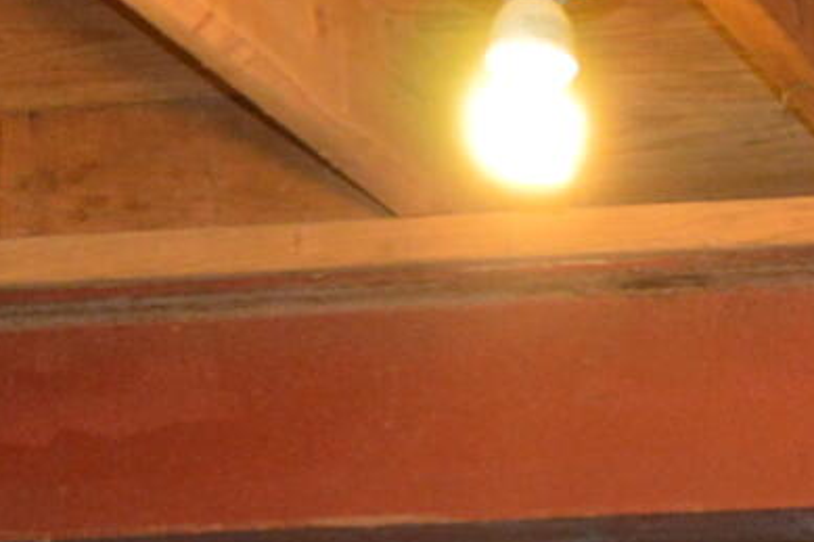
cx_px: 1582
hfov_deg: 9.3
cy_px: 1672
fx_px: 4701
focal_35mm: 208
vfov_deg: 6.1
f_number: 3.5
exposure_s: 1/30
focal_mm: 18
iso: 800
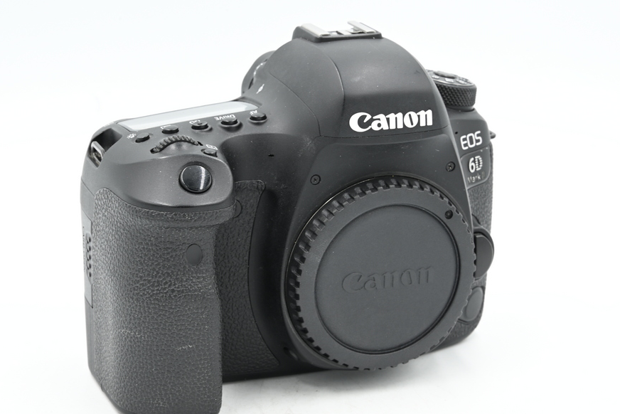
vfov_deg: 15.9
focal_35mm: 86
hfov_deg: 23.6
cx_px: 301
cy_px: 215
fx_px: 1482
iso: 200
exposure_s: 1/13
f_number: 16
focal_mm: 75
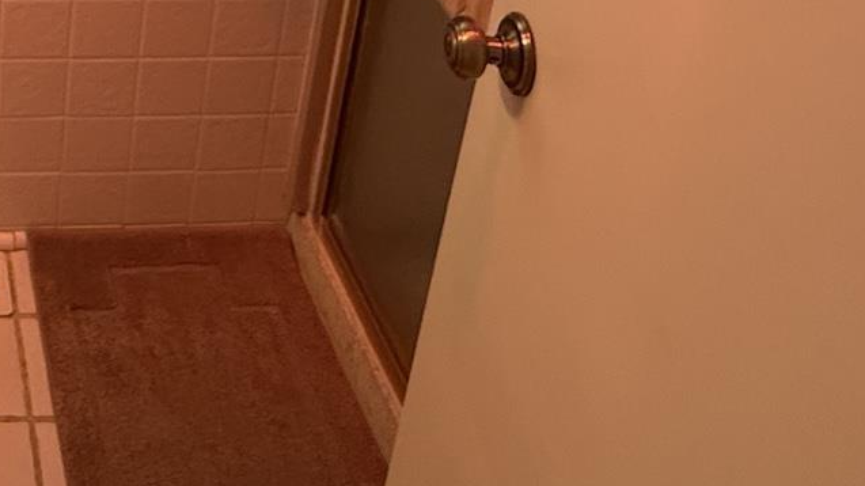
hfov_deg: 37.5
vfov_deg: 20.1
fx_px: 1055
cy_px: -348
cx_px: -79
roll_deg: -1.3
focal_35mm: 46
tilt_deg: -17.7
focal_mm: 2.22
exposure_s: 1/120
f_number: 2.2
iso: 400
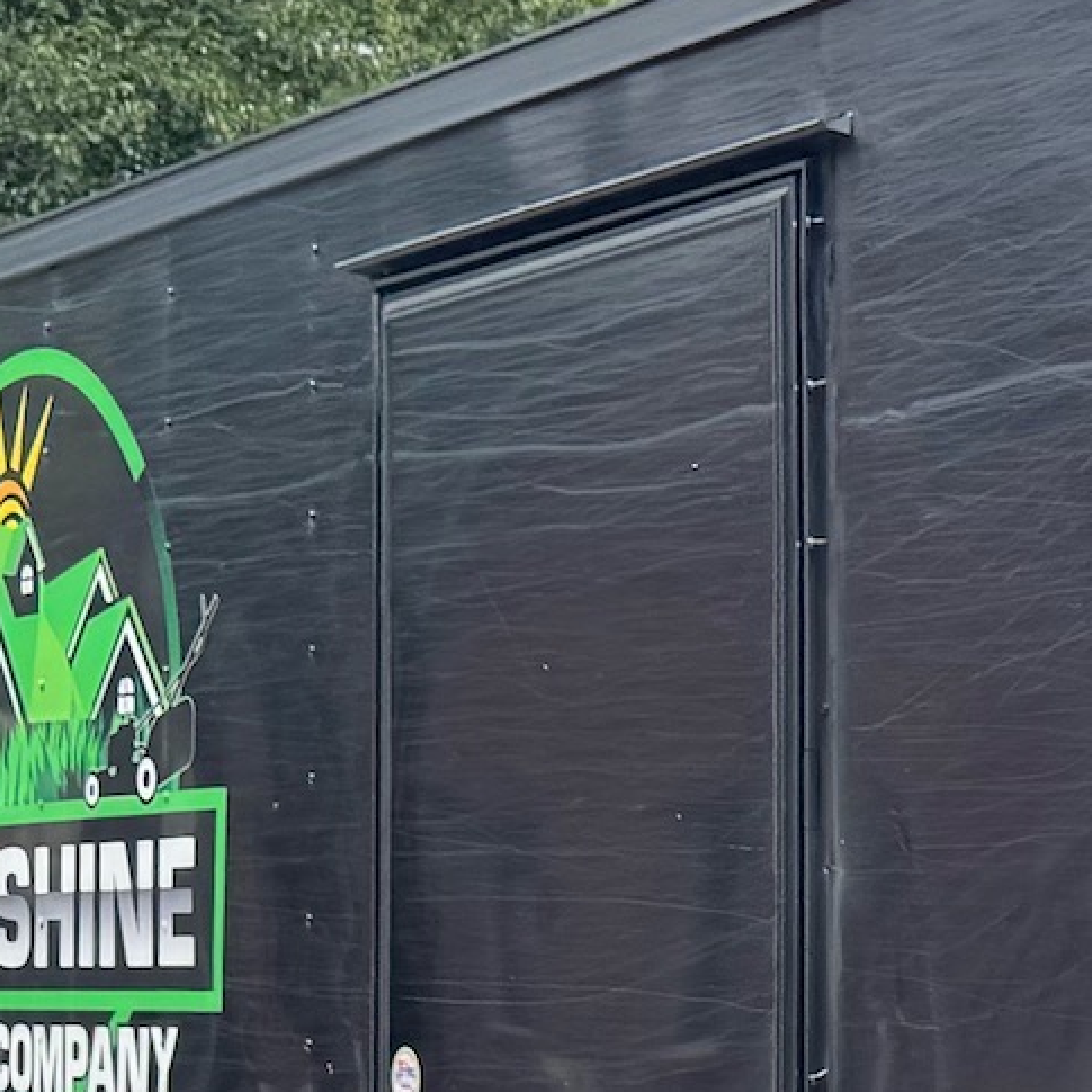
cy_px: 1013
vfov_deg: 15.4
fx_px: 3997
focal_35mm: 112
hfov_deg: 14.2
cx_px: 1812
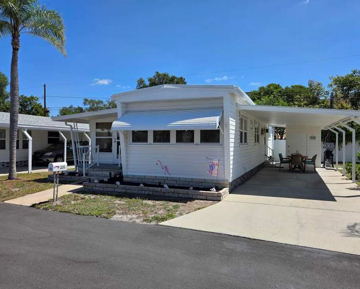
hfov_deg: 68.1
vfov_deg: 56.8
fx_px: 266
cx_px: 187
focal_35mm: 25
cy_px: 144
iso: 80
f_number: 1.8
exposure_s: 1/6034
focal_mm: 5.4
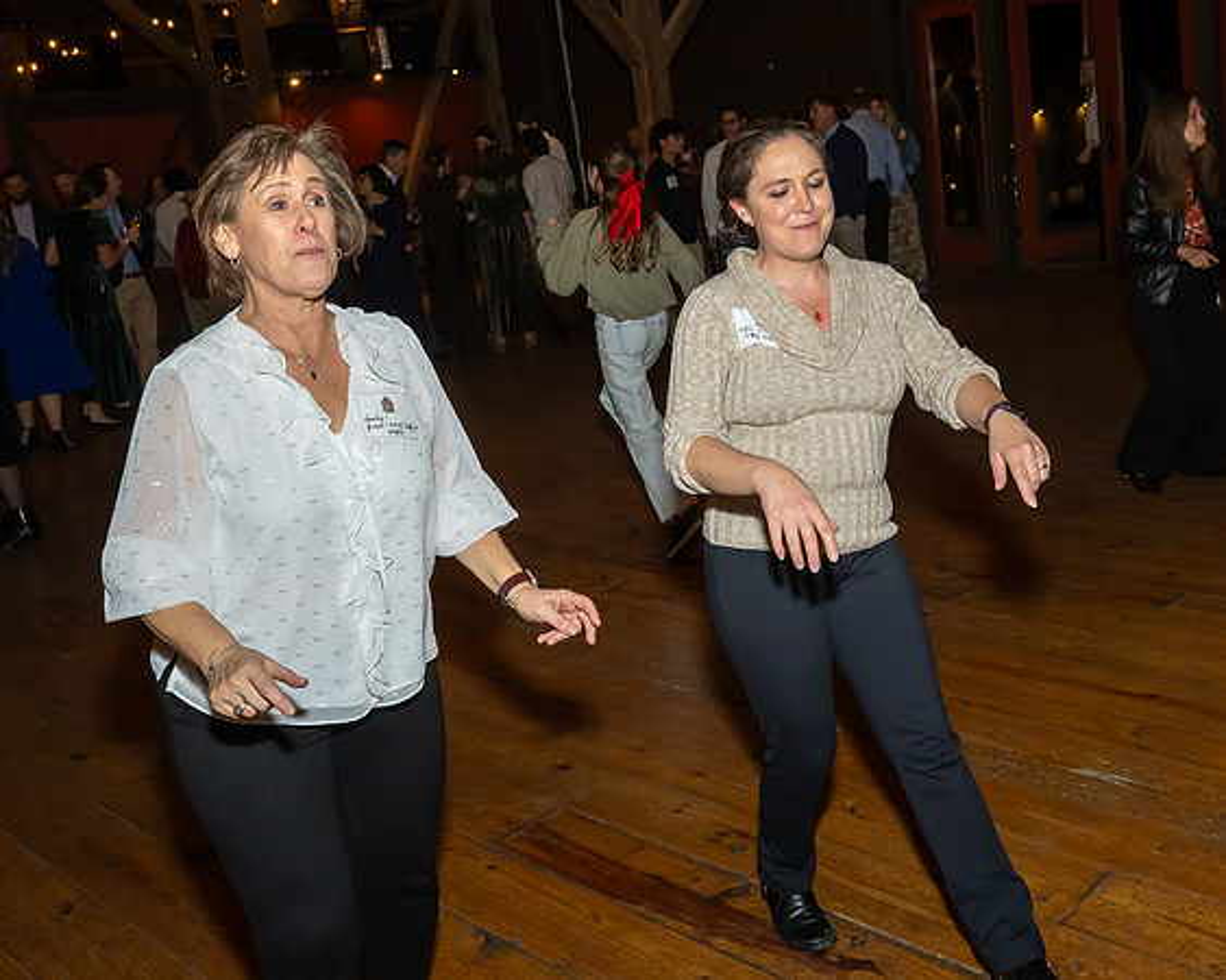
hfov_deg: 49.3
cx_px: 746
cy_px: 412
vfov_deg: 40.5
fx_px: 1326
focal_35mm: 37
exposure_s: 1/250
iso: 640
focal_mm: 19
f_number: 7.1
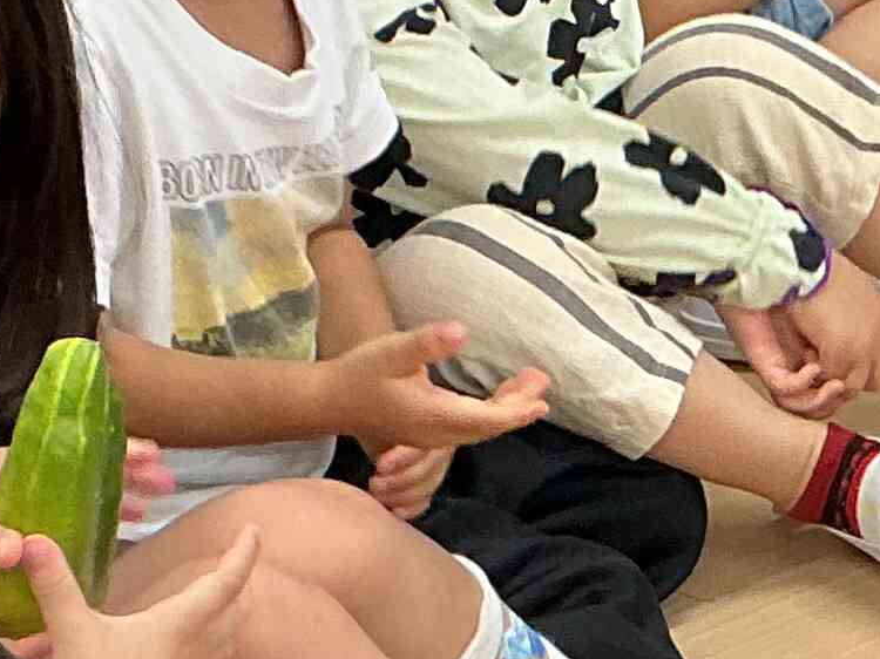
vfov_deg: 9.5
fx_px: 3965
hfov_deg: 12.3
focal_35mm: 156
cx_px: 1109
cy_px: 341
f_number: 1.8
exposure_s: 1/60
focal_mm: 3
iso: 64
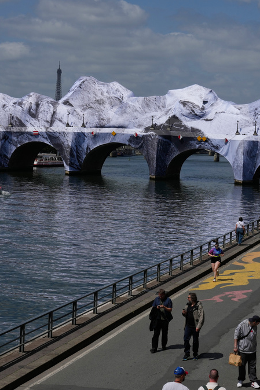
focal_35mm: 82
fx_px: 889
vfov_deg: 24.8
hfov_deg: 16.6
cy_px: 196
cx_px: 129
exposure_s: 1/1600
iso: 400
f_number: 13
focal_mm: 54
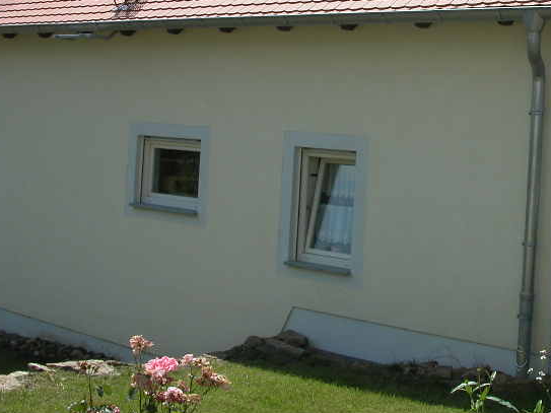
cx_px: 380
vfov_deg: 21.9
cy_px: 75
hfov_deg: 29.1
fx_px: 1050
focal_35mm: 66
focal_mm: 8.9
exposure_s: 1/309
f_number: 7.1
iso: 100
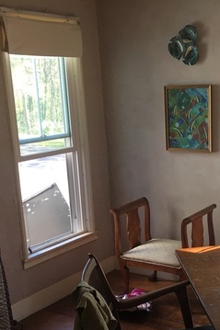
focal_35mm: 56
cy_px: 229
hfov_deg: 23.9
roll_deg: +1.7
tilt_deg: -15.6
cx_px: 168
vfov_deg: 35.2
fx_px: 514
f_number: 2.2
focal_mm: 4.15
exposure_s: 1/30
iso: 32
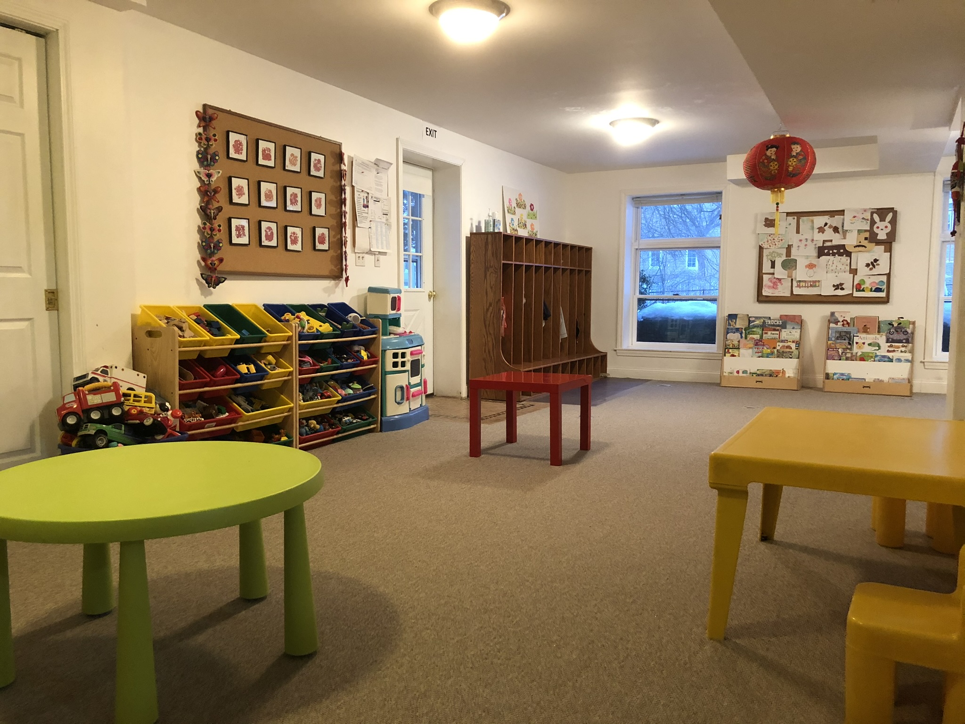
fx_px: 781
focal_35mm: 28
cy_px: 362
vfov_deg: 49.7
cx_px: 482
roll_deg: +0.0
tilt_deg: -6.9
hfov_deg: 63.4
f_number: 1.8
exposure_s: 1/15
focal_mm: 3.99
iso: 100
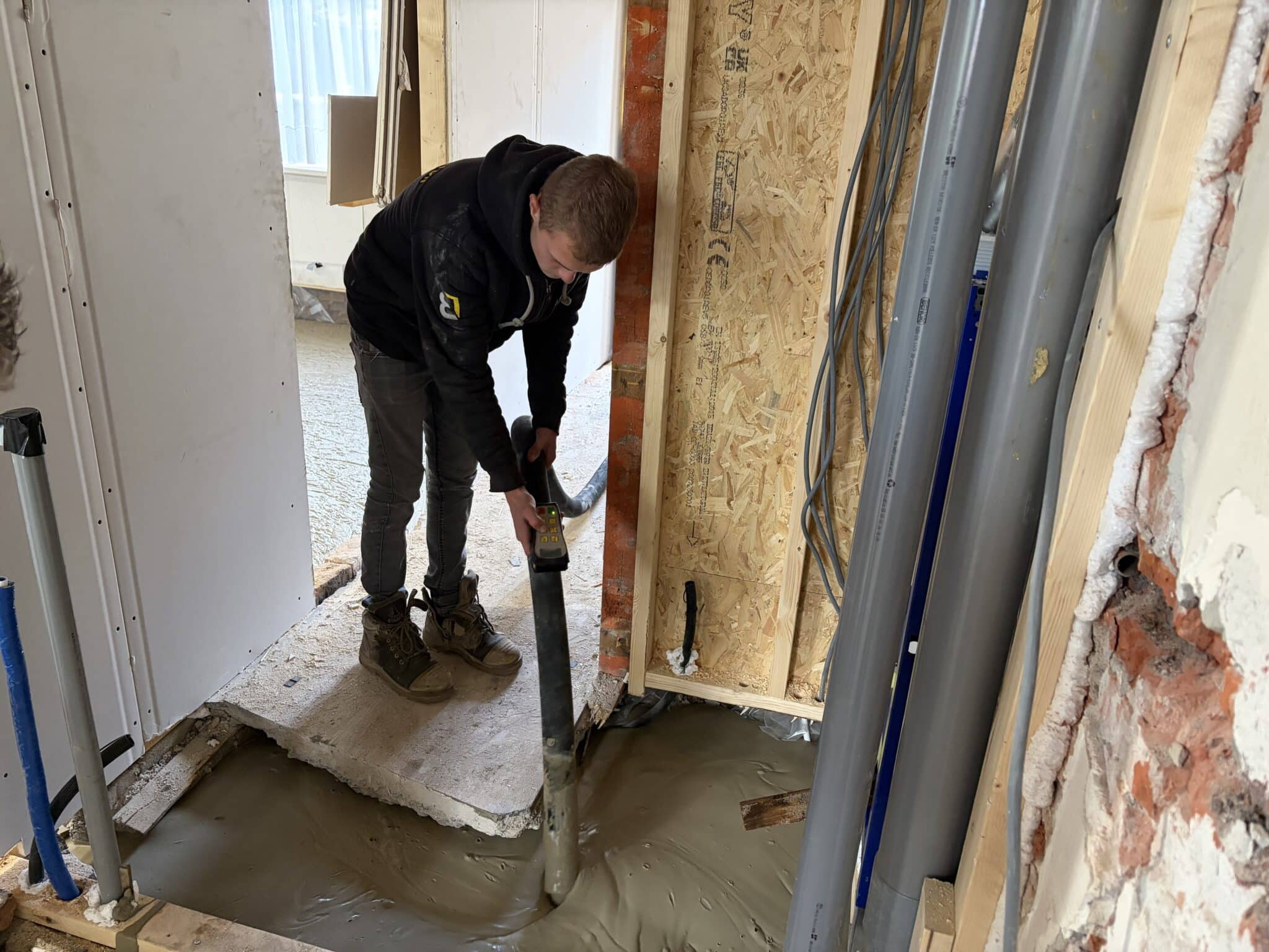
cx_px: 634
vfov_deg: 53.1
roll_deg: -2.9
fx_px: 953
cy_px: 476
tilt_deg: -21.8
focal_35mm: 26
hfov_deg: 67.3
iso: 400
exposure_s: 1/60
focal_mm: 5.96
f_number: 1.6
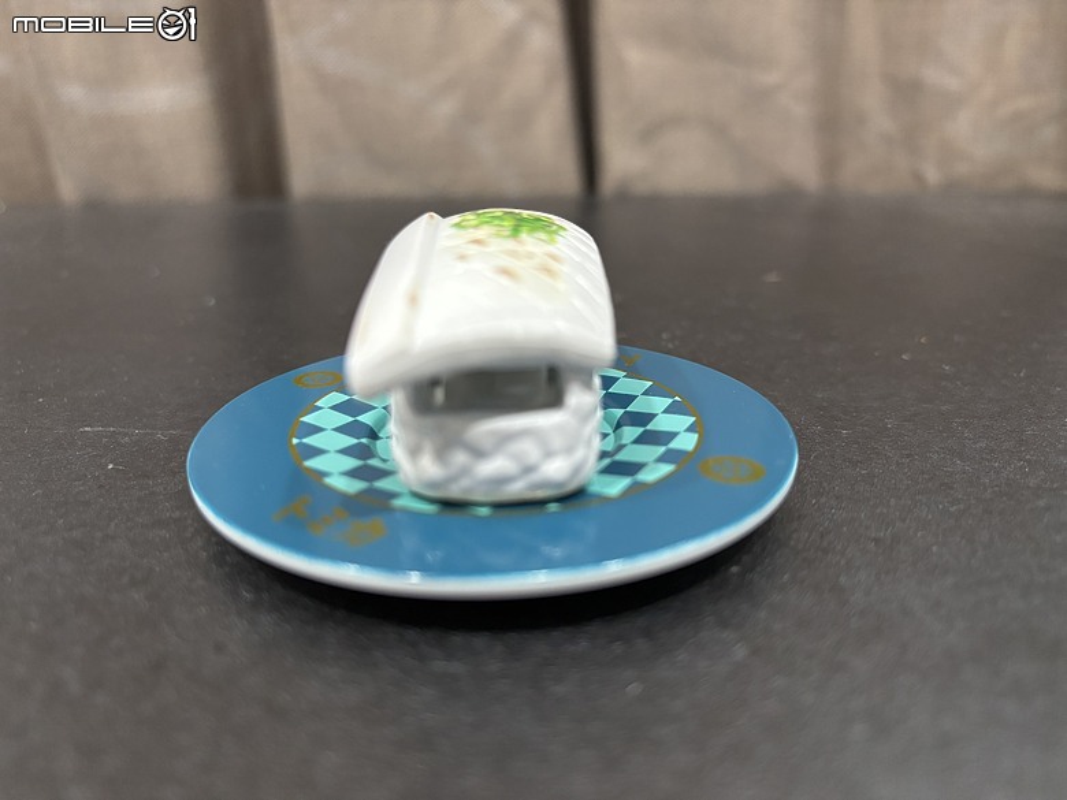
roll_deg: +0.8
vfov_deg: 53.1
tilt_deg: -20.2
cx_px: 534
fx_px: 801
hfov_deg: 67.3
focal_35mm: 26
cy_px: 400
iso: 250
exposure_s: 1/60
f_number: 1.6
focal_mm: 5.96
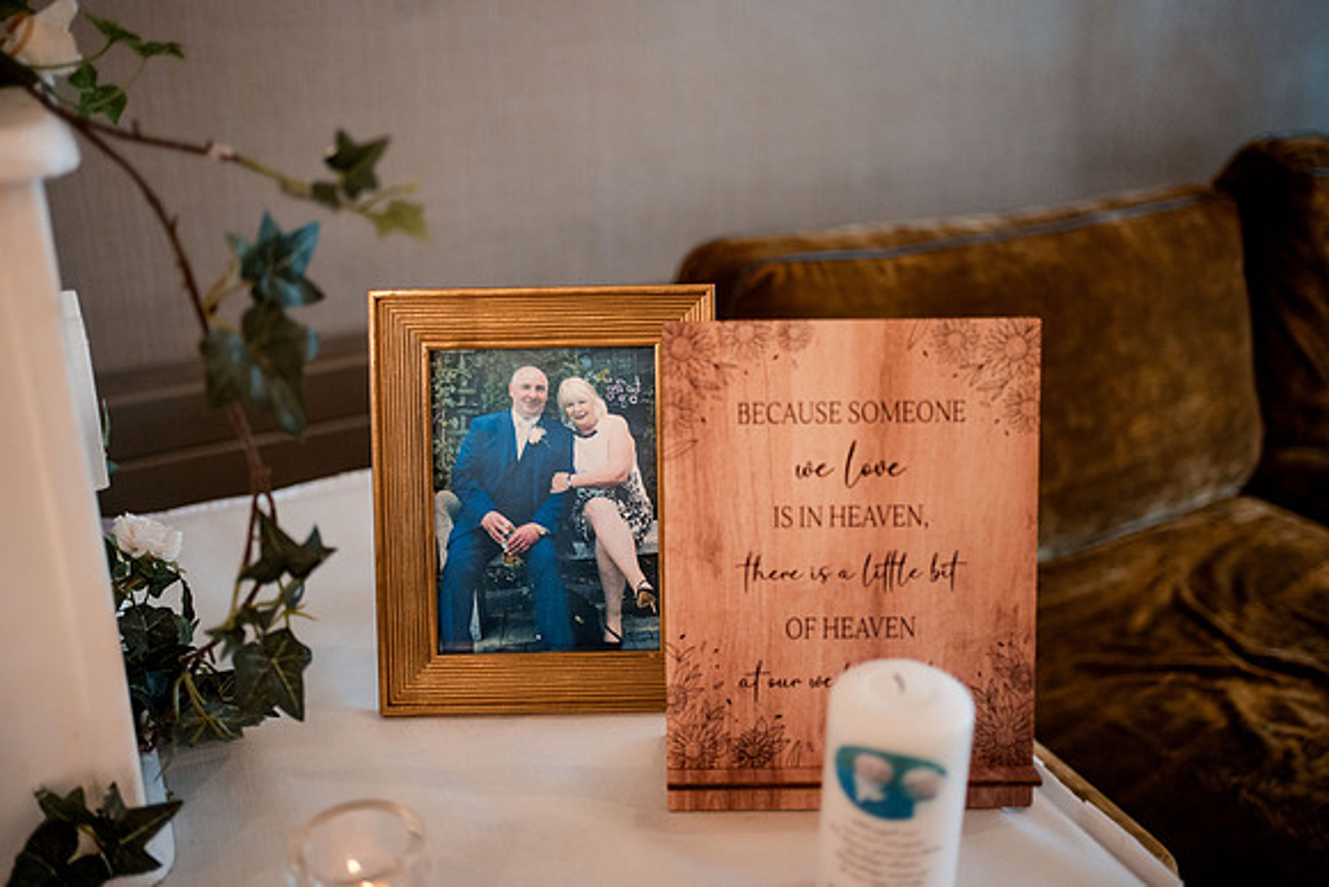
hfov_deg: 54.4
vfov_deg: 37.9
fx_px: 1292
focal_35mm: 35
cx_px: 664
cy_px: 444
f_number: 1.8
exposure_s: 1/500
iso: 2000
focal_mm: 35
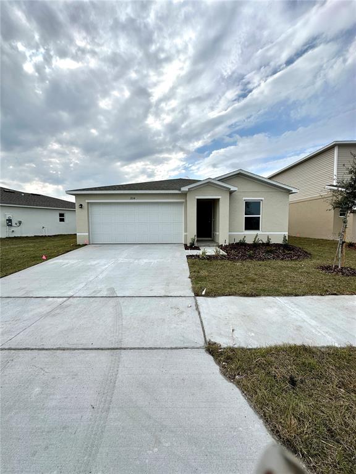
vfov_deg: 102.1
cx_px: 178
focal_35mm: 14
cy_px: 237
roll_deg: -0.2
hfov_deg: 85.7
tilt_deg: -3.4
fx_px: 192
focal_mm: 2.22
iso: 50
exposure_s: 1/2618
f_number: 2.2
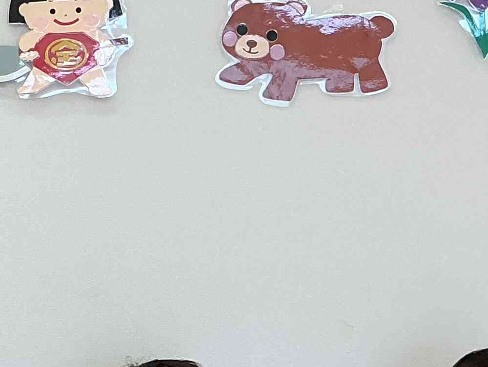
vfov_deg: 12.6
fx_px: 1650
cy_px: 278
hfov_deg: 16.5
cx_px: 16
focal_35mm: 117
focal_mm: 3
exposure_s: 1/120
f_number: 1.8
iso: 32
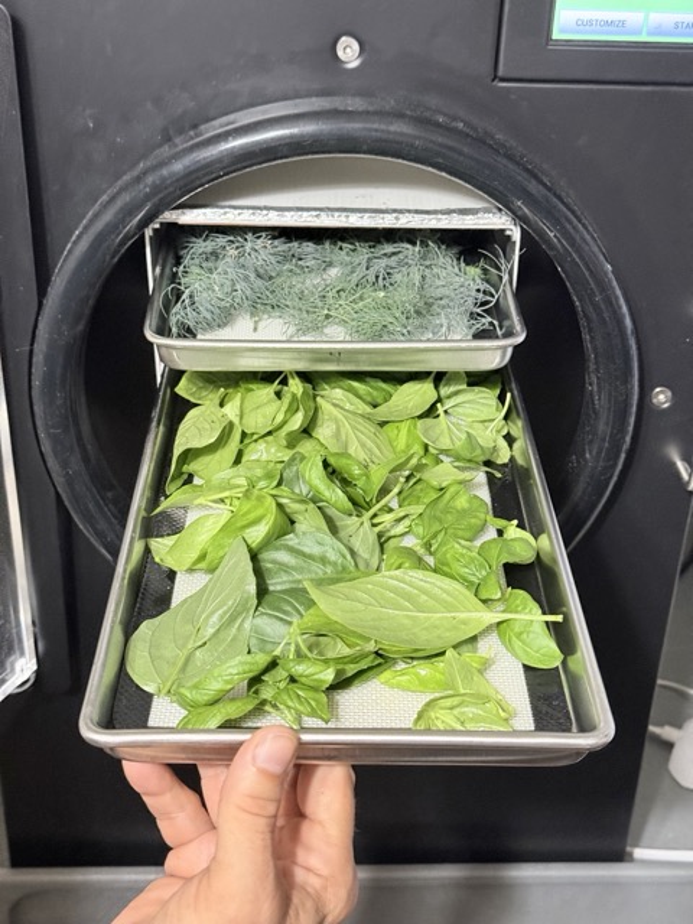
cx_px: 346
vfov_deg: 39.7
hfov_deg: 30.3
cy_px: 462
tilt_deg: -31.1
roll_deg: -3.2
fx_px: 1281
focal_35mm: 48
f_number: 1.78
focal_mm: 6.76
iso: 400
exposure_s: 1/40
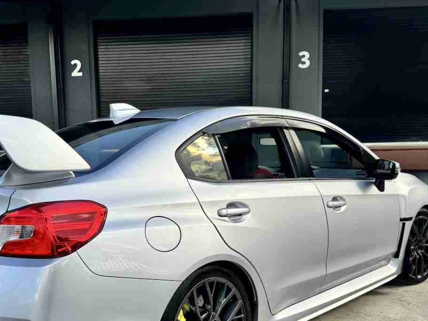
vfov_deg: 37.6
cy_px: 187
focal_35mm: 38
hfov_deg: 48.6
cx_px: 169
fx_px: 470
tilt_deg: -7.3
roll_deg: +0.7
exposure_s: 1/723
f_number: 1.78
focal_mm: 6.86
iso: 80
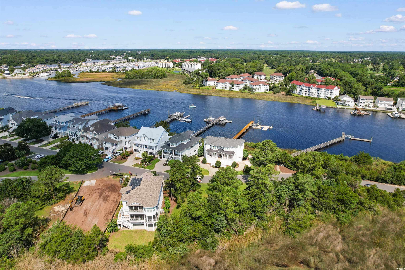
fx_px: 247
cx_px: 202
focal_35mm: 22
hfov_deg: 78.6
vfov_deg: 57.2
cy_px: 135
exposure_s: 1/320
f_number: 2.8
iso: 120
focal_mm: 8.38
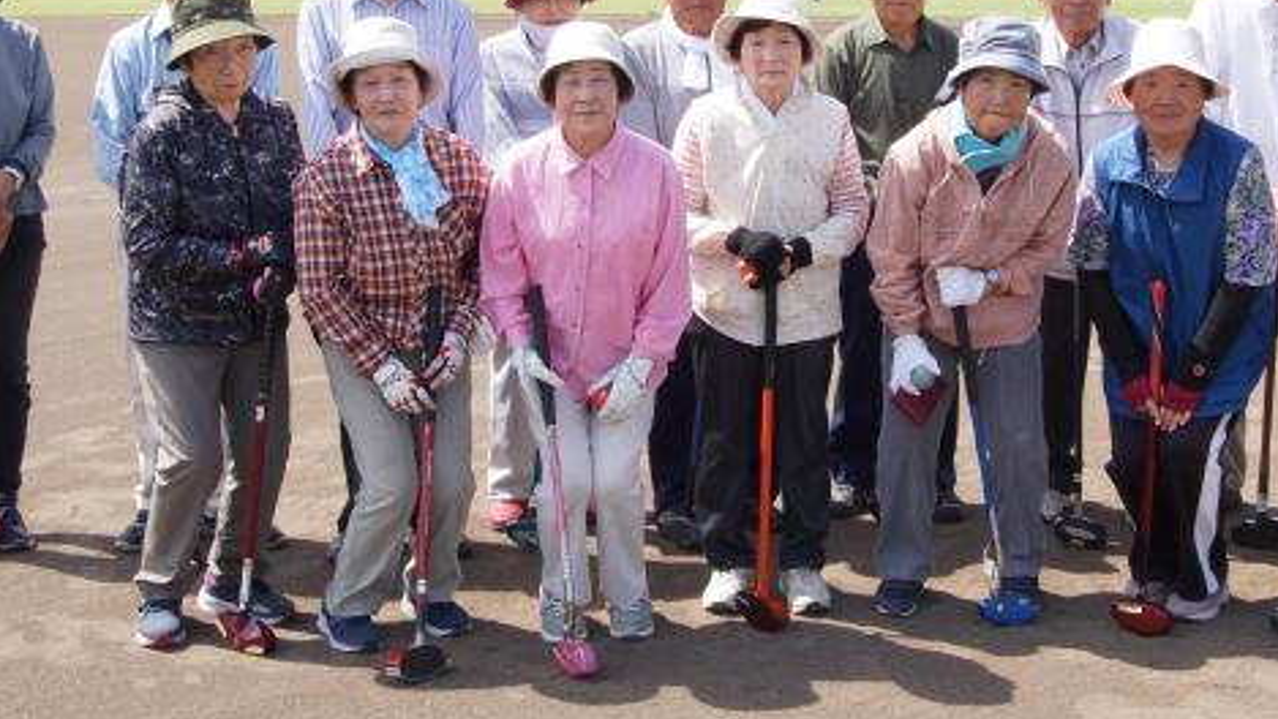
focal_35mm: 59
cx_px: 738
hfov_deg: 35.4
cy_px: 125
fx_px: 2000
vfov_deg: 20.1
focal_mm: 22
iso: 250
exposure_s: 1/100
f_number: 14
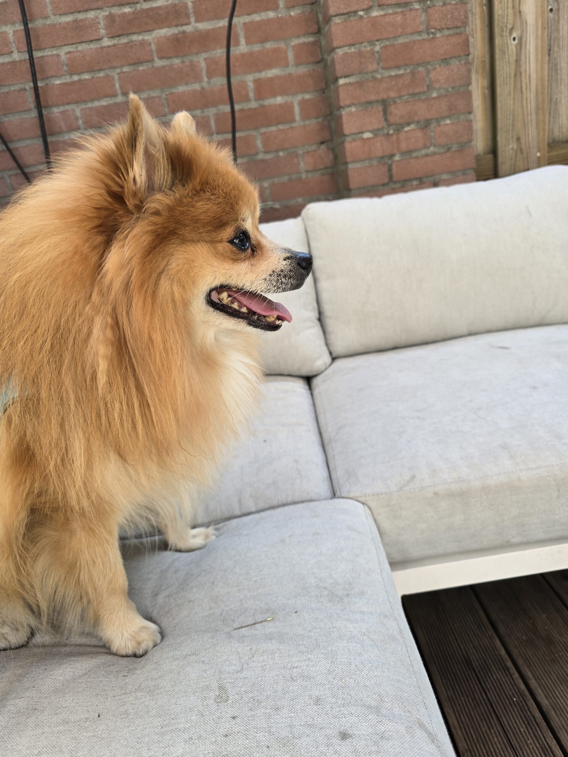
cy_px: 378
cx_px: 284
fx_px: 503
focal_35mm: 23
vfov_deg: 73.9
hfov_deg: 58.9
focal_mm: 6.3
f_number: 1.7
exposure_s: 1/180
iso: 50
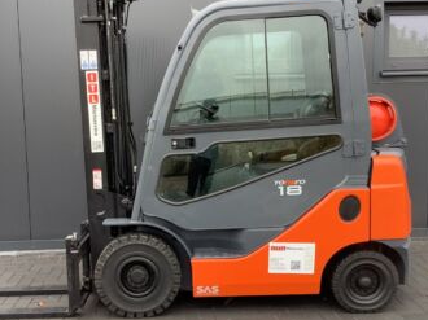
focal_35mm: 47
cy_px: 166
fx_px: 581
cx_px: 198
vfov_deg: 30.8
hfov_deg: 40.4
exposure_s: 1/120
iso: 50
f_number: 2.4
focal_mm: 3.3
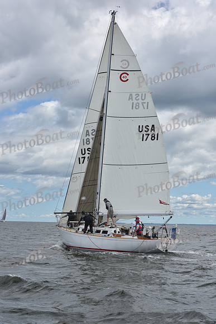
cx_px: 108
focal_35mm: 70
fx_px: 630
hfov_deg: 19.5
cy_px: 162
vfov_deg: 28.8
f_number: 10
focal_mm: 70
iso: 250
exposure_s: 1/800
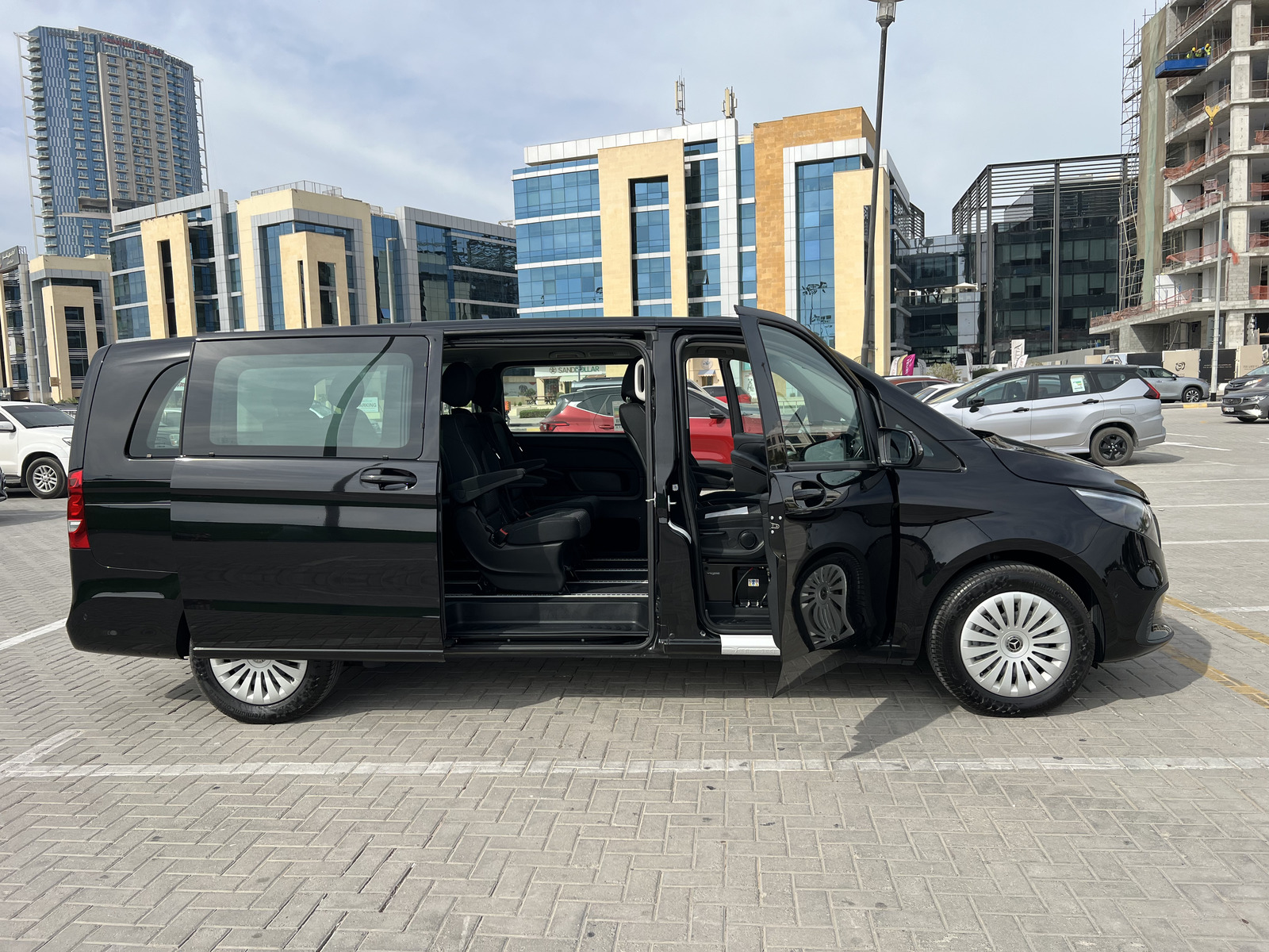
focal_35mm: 26
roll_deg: +1.0
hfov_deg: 67.3
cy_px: 476
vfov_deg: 53.1
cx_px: 634
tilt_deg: -4.7
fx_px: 953
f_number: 1.5
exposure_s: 1/3968
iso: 50
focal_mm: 5.7
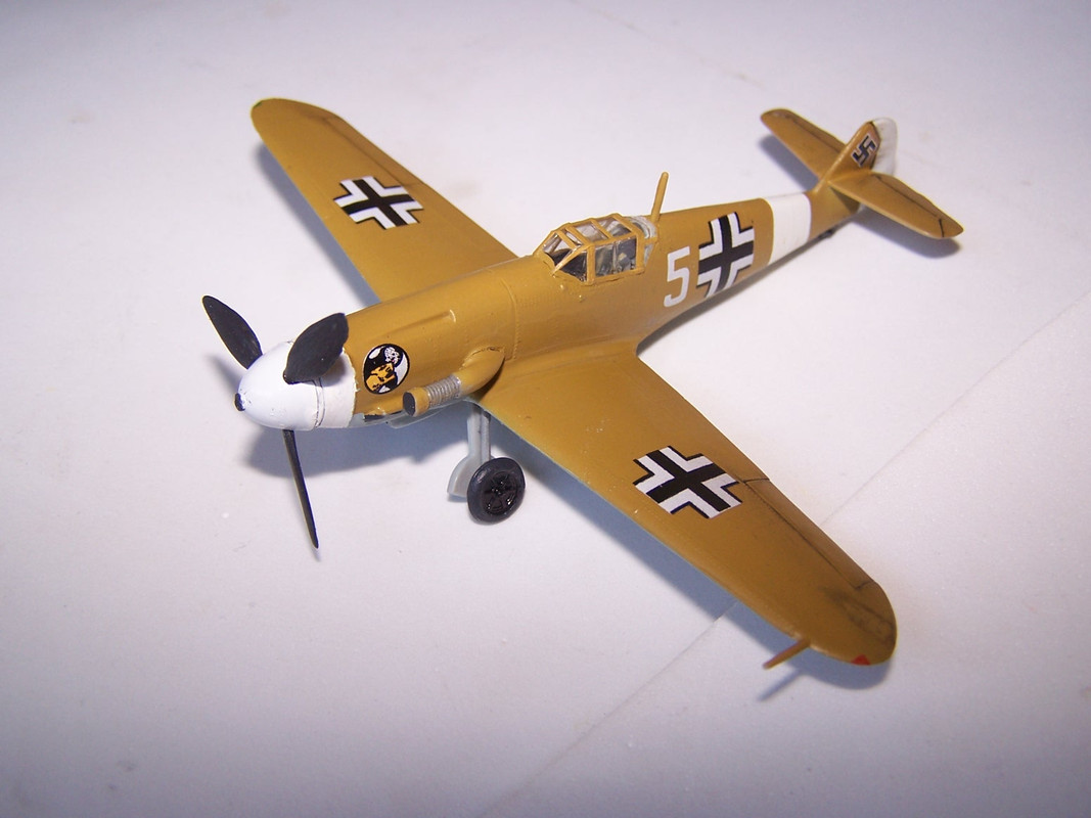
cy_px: 409
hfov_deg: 49.0
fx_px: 1198
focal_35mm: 38
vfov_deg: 37.7
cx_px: 546
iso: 80
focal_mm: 6.3
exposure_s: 1/60
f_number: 2.8
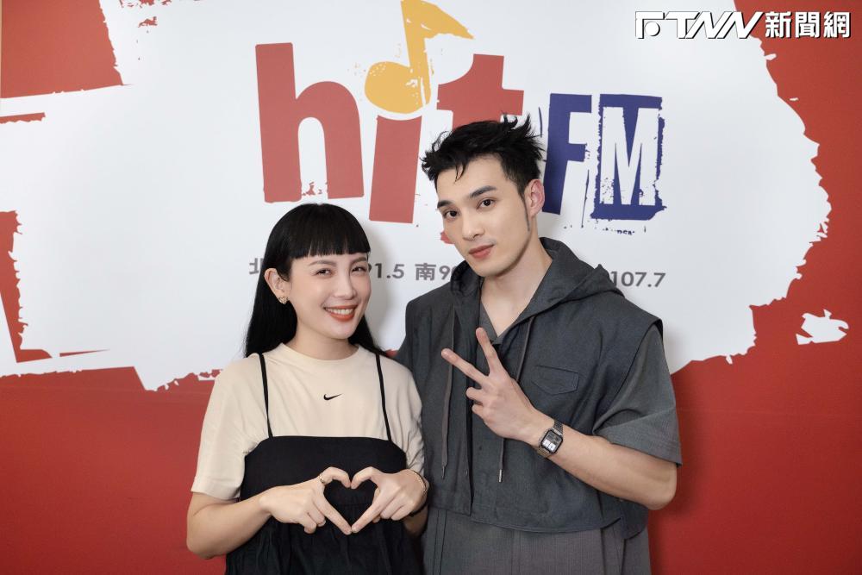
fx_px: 958
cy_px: 288
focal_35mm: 40
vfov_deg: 33.4
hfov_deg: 48.5
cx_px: 431
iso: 640
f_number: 2.8
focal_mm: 40
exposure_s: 1/400
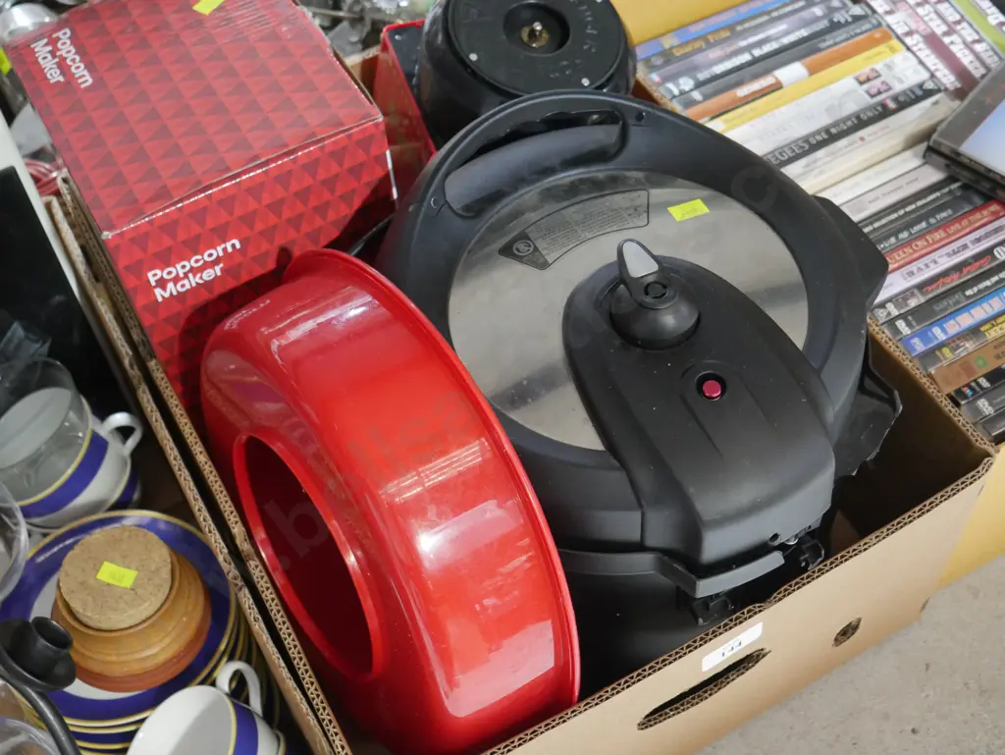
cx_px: 502
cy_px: 378
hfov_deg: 41.2
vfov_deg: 31.5
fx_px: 1336
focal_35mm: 46
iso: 3200
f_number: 5.1
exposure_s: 1/40
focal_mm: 23
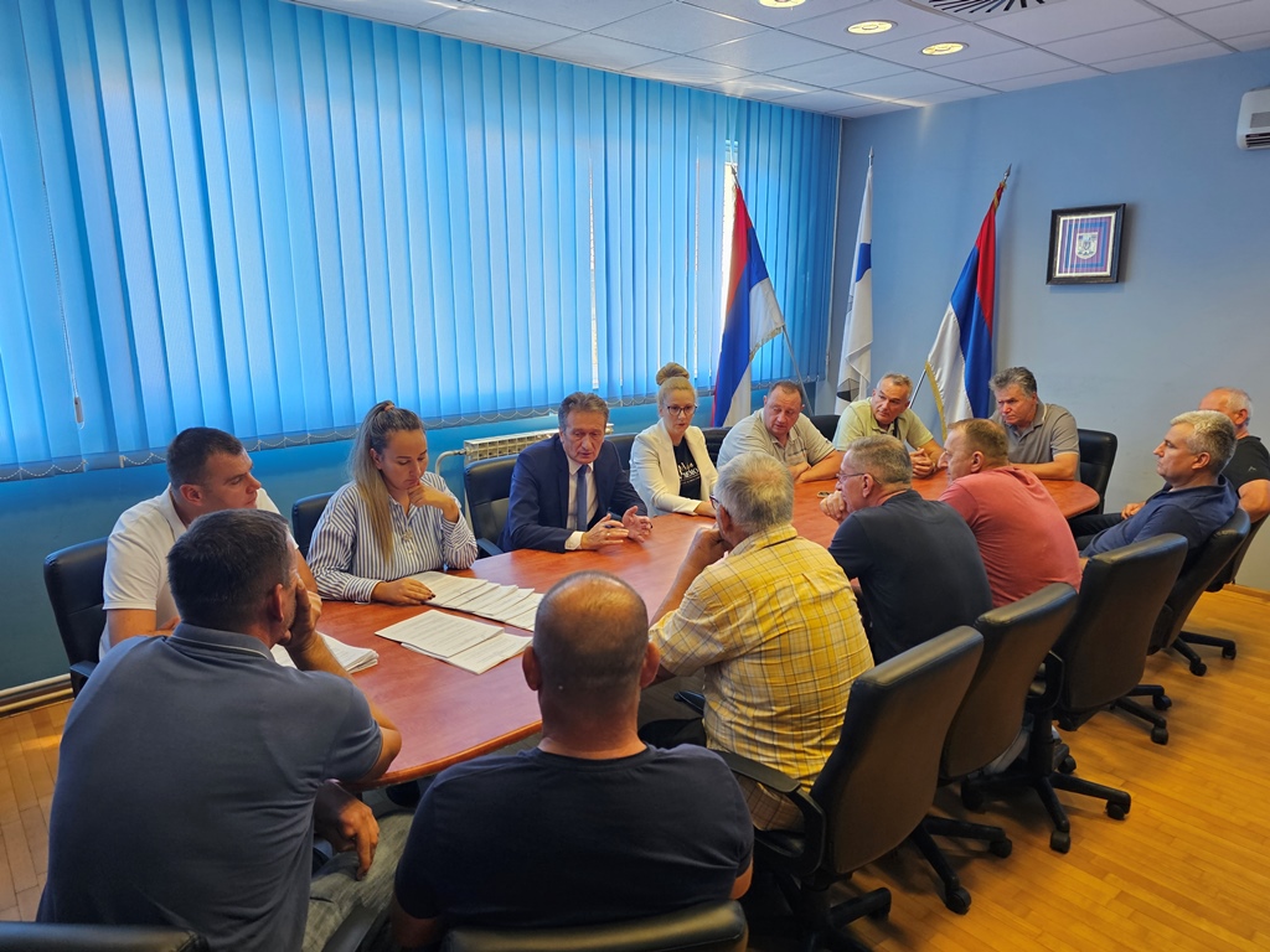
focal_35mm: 23
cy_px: 476
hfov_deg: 73.9
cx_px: 635
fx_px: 844
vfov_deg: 58.9
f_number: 1.7
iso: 200
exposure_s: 1/100
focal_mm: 6.3
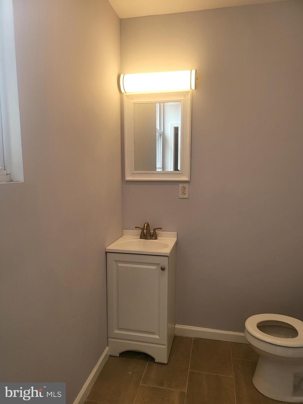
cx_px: 152
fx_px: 280
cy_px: 202
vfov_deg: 71.6
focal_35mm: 24
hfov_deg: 56.8
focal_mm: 5
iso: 40
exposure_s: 1/131
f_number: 1.8
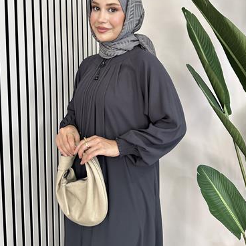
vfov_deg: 53.5
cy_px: 95
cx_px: 118
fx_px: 241
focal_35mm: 30
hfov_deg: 54.0
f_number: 1.78
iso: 200
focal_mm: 6.86
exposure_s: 1/50
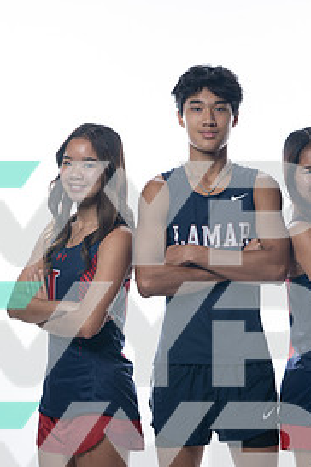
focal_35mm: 135
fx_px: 1749
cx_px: 193
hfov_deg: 10.2
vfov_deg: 15.1
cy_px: 335
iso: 200
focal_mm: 82
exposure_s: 1/250
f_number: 5.6
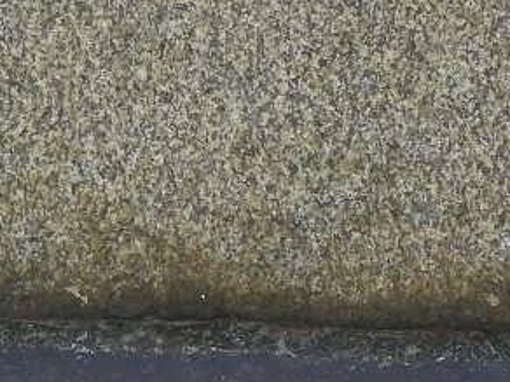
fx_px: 8722
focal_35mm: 592
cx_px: -252
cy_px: -265
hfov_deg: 3.3
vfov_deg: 2.5
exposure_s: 1/50
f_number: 4.5
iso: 80
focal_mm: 25.7
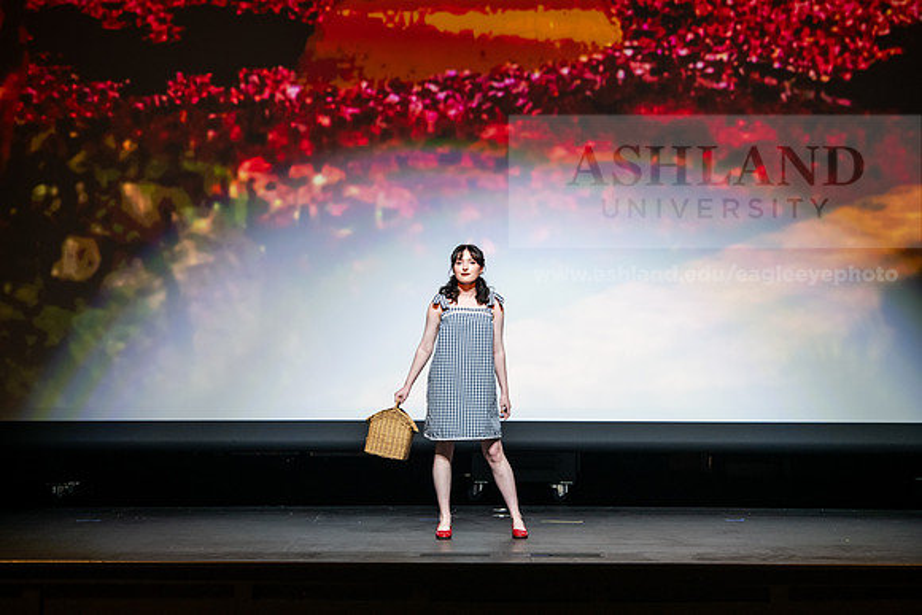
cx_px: 461
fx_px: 3458
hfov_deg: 15.2
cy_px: 308
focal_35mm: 135
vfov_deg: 10.2
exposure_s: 1/250
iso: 2500
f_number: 3.5
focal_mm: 135
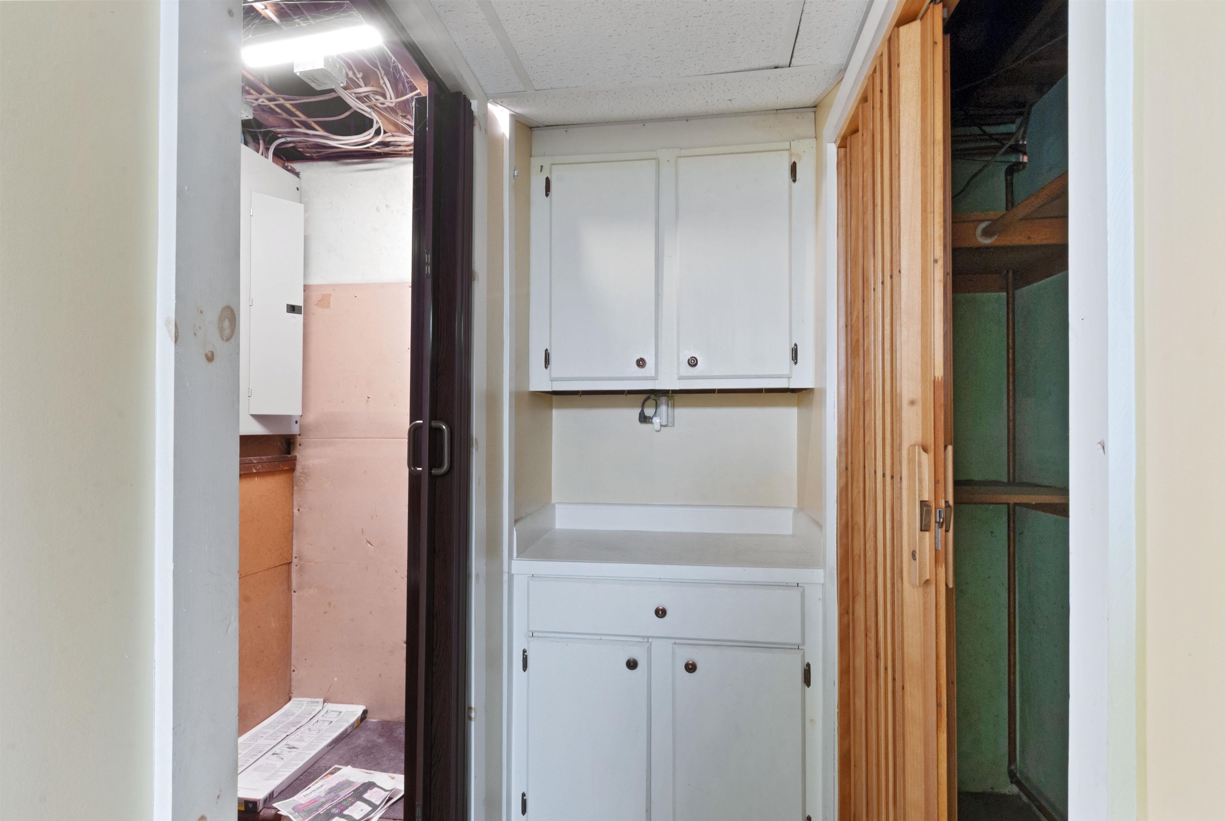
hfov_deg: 89.9
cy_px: 410
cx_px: 613
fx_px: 614
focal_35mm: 18
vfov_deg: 67.5
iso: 200
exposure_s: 14
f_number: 18
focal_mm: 12
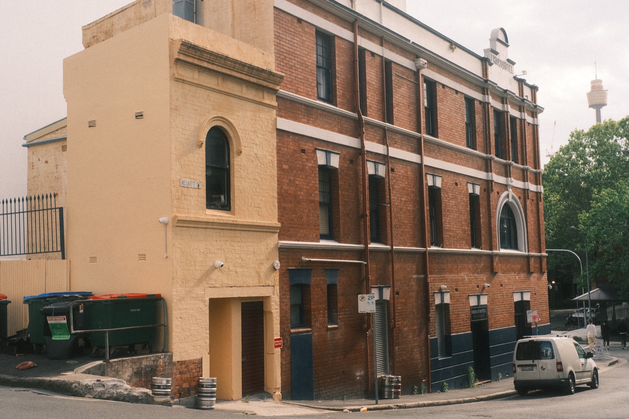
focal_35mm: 42
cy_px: 210
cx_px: 314
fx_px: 734
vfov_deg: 31.9
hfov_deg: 46.4
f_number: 4.5
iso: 2000
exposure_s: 1/4000
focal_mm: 28
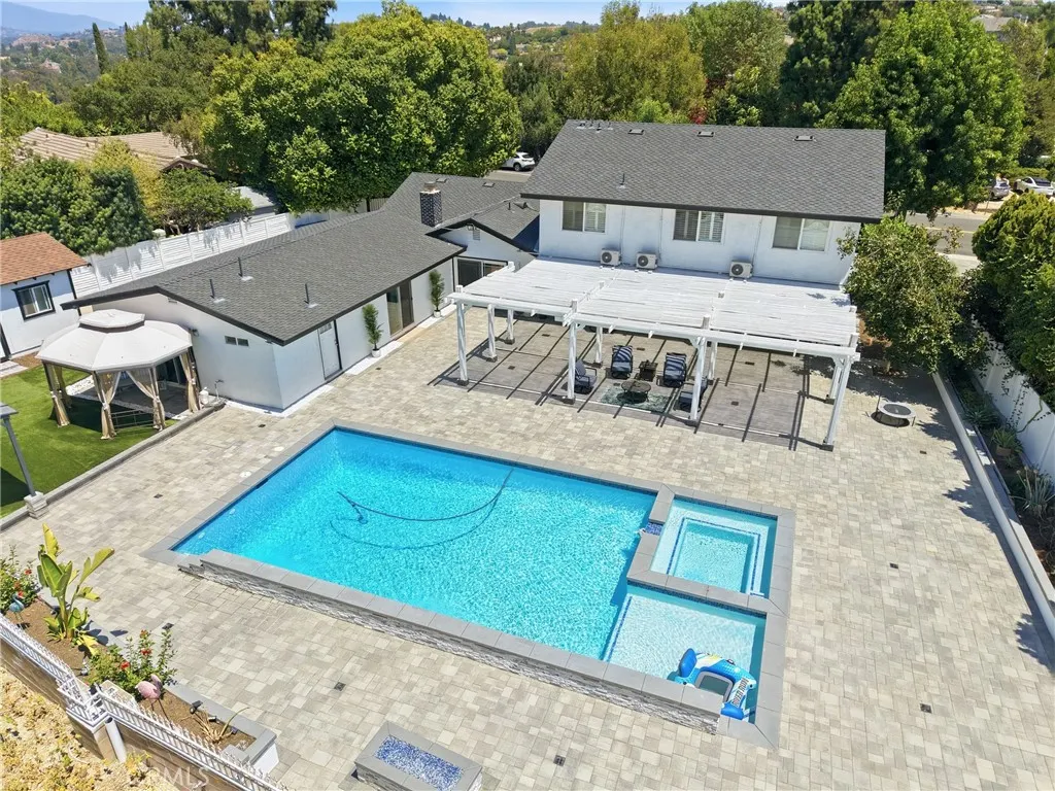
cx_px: 528
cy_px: 396
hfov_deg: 71.6
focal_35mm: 24
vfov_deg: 56.8
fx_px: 731
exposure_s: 1/6400
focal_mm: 8.7
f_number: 1.8
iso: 260
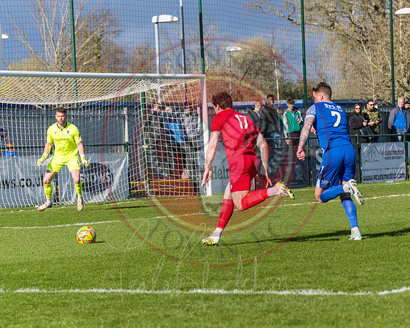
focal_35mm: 170
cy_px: 185
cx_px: 286
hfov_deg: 11.3
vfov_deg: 9.1
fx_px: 2062
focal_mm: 87
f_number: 4
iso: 200
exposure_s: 1/3200
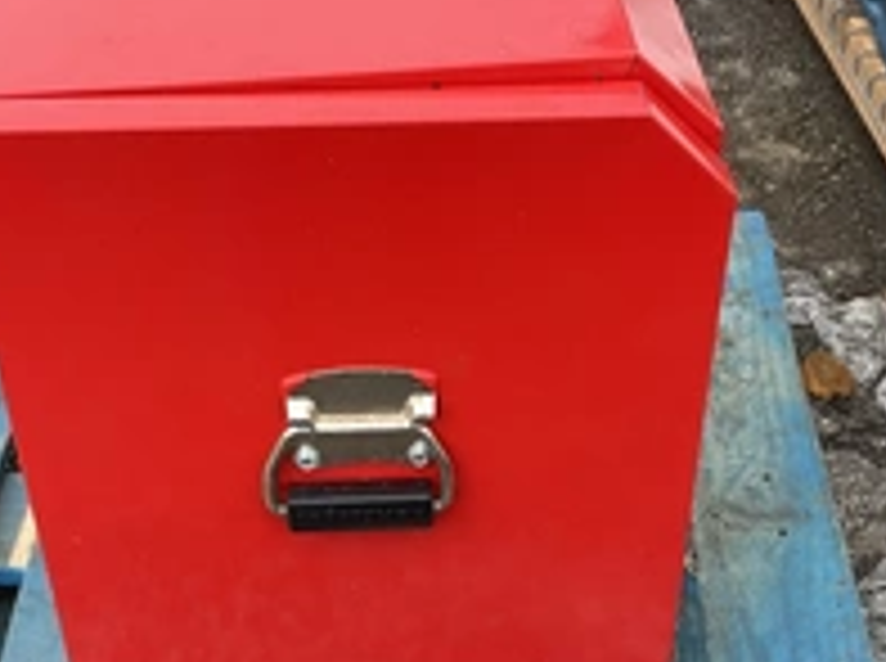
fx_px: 1507
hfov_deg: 32.8
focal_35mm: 59
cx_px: 441
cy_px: 387
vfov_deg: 24.7
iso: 40
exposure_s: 1/122
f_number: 1.8
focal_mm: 3
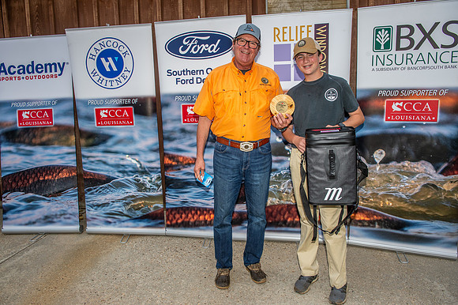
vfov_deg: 46.4
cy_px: 152
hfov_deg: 65.5
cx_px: 229
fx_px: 356
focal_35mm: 28
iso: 160
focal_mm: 28
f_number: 6.3
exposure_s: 1/200
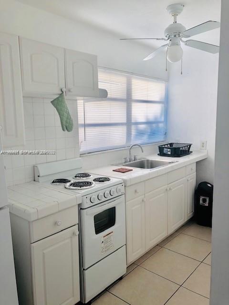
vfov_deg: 63.4
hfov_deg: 49.7
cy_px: 152
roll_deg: +2.0
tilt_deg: -7.5
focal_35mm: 28
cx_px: 114
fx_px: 247
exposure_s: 1/120
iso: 25
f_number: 1.8
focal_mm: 4
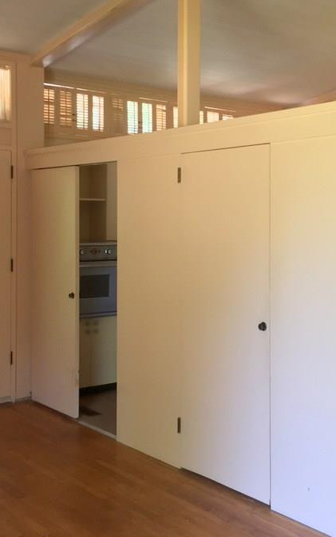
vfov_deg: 42.6
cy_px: 242
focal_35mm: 47
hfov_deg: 27.1
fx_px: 688
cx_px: 242
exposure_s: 1/30
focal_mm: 4.15
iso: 50
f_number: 2.2
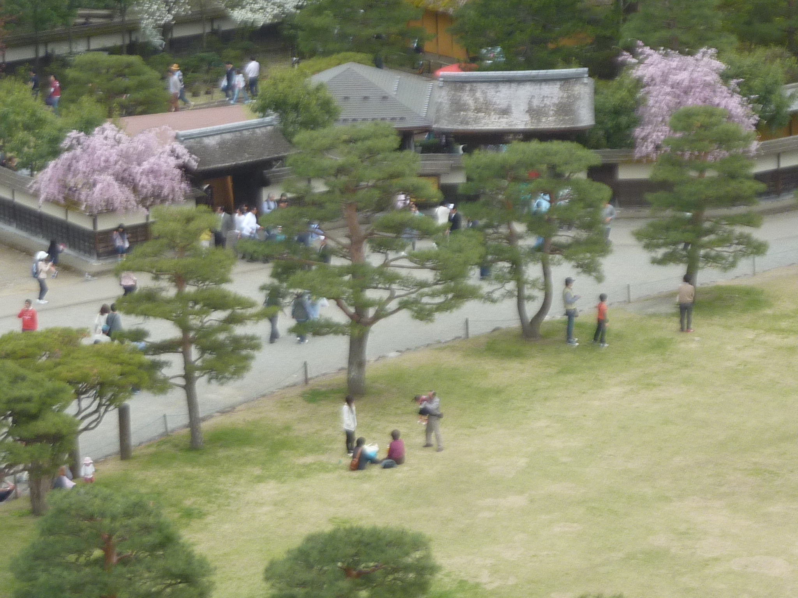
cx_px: 399
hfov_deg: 11.4
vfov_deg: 8.6
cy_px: 299
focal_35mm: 173
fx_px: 3988
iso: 80
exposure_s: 1/125
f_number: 4.3
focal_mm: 15.8
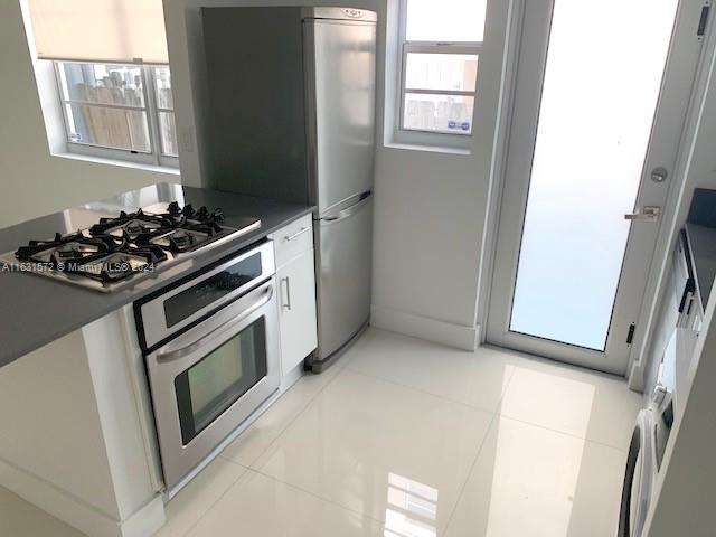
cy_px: 268
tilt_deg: -22.2
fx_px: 538
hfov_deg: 67.3
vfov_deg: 53.1
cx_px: 358
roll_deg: +0.0
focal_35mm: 26
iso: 40
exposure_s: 1/121
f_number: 1.8
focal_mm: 4.25
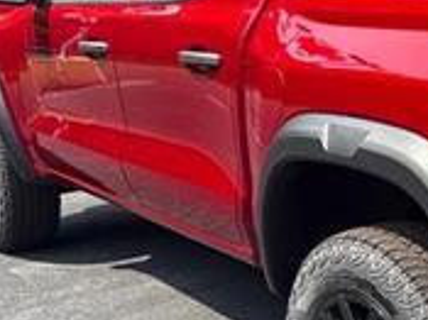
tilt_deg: -14.4
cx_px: 533
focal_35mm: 69
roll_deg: -2.7
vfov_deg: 21.2
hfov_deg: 25.0
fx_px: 853
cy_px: 217
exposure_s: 1/1192
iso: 80
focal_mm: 6.76
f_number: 1.78
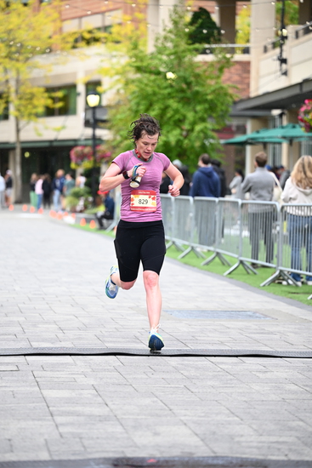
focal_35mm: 110
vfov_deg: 18.6
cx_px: 156
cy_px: 234
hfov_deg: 12.5
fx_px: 1429
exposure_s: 1/1600
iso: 1250
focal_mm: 110
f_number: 2.8
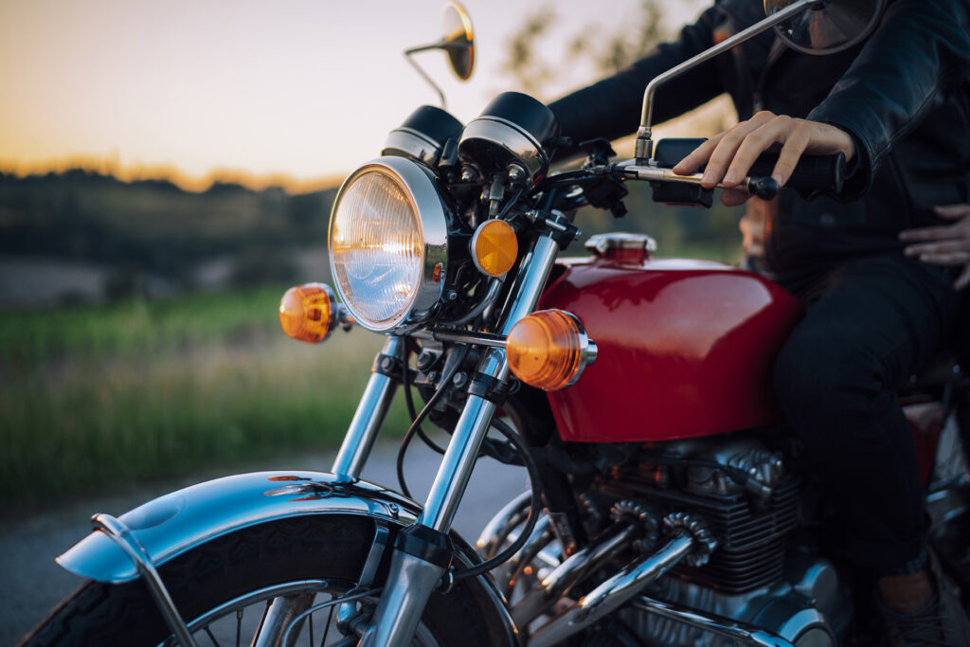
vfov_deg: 37.9
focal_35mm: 35
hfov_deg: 54.4
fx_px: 943
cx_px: 485
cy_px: 324
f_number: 1.4
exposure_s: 1/250
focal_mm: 35
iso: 100
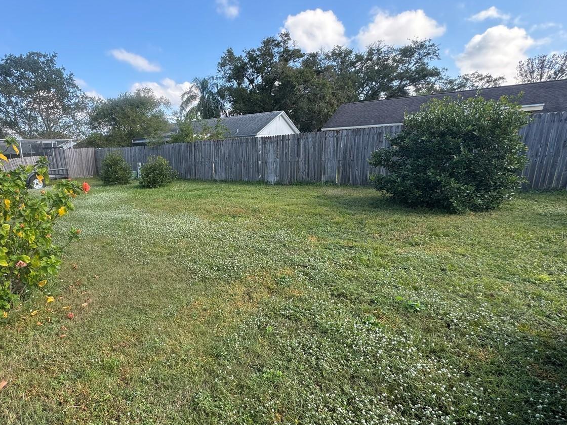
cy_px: 235
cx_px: 190
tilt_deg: -14.0
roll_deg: +2.9
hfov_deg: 79.1
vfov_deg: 65.8
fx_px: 328
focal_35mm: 20
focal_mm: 2.22
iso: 40
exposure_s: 1/308
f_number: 2.2
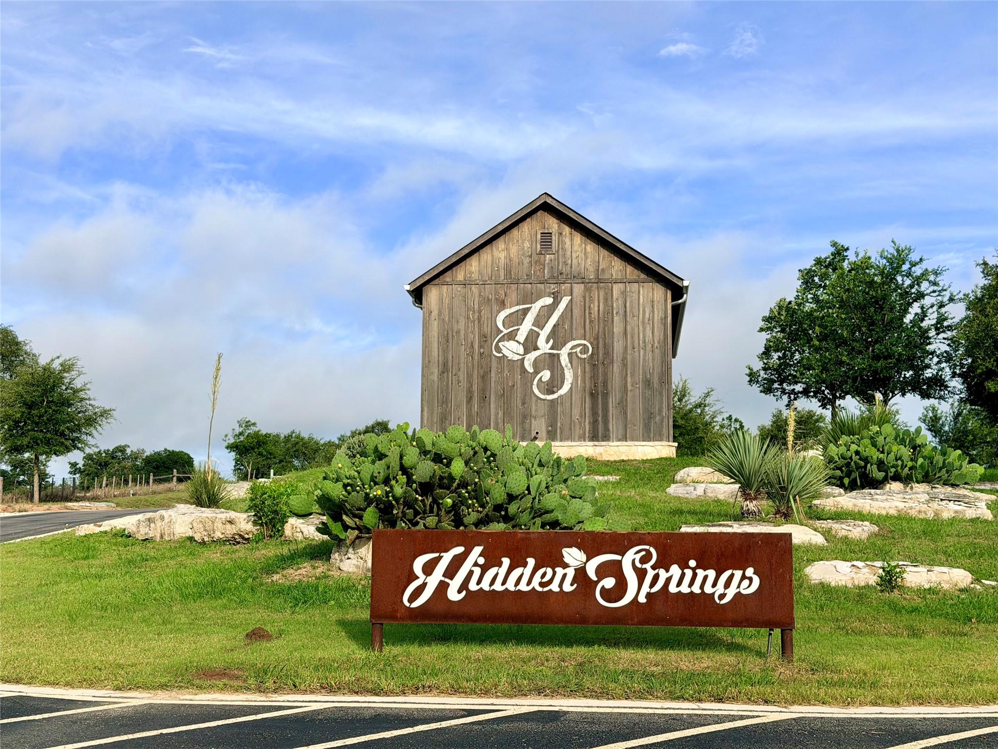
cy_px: 374
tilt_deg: +8.6
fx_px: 1384
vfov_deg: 30.3
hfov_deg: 39.7
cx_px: 499
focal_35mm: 48
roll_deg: -0.8
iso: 64
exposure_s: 1/4878
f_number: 1.78
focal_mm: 6.76
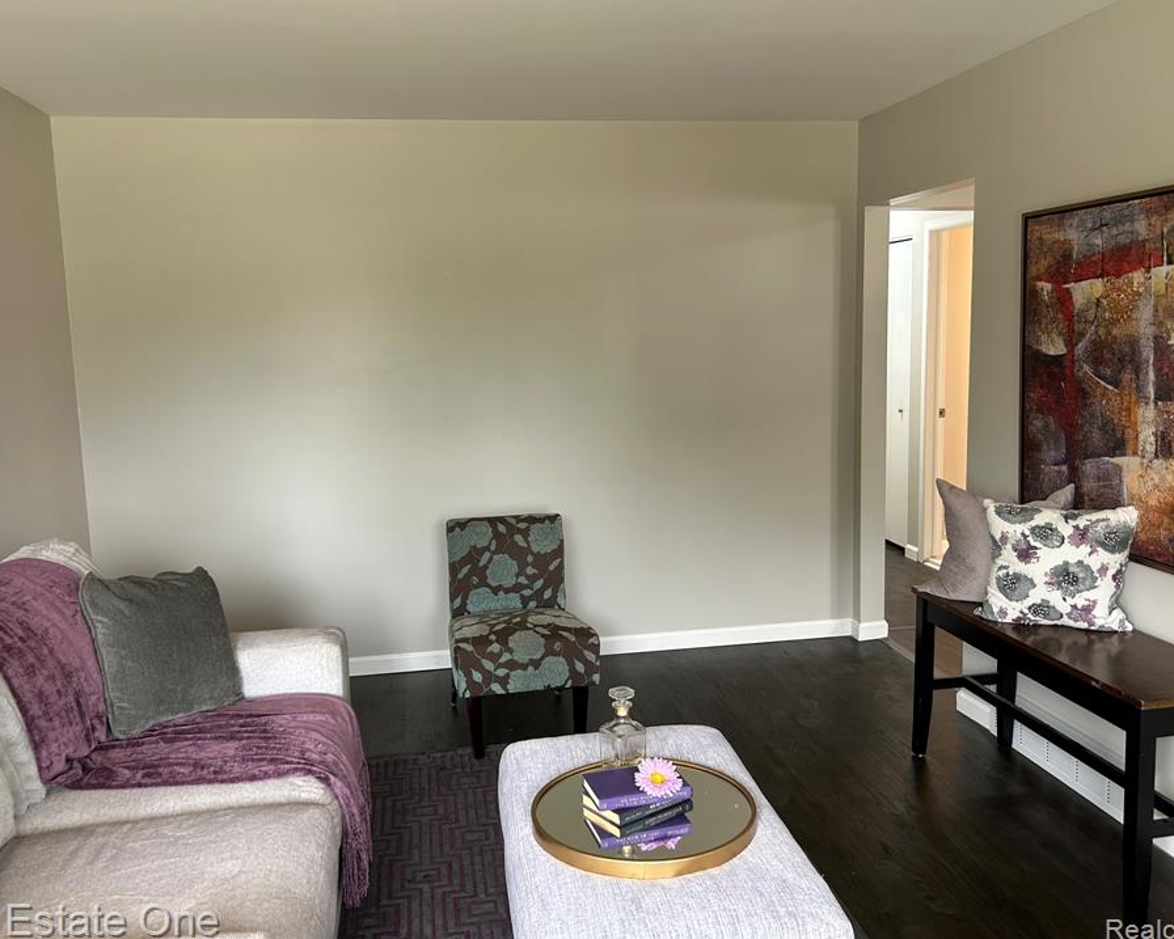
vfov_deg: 50.0
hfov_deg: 60.4
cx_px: 567
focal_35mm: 29
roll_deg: +1.9
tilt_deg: -7.3
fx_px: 1008
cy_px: 448
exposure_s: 1/60
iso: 80
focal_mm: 5.7
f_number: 1.5
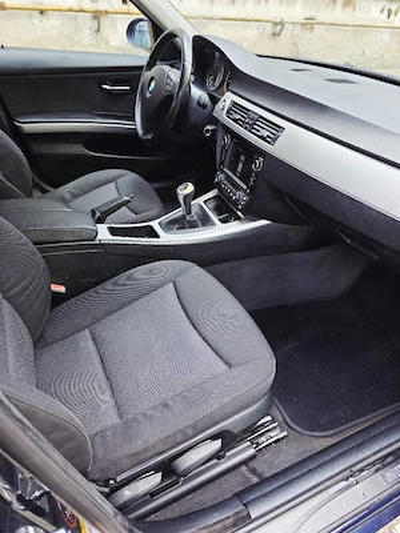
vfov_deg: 73.9
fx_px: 354
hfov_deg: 58.9
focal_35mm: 23
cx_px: 200
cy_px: 266
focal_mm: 6.3
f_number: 1.7
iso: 100
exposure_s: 1/182
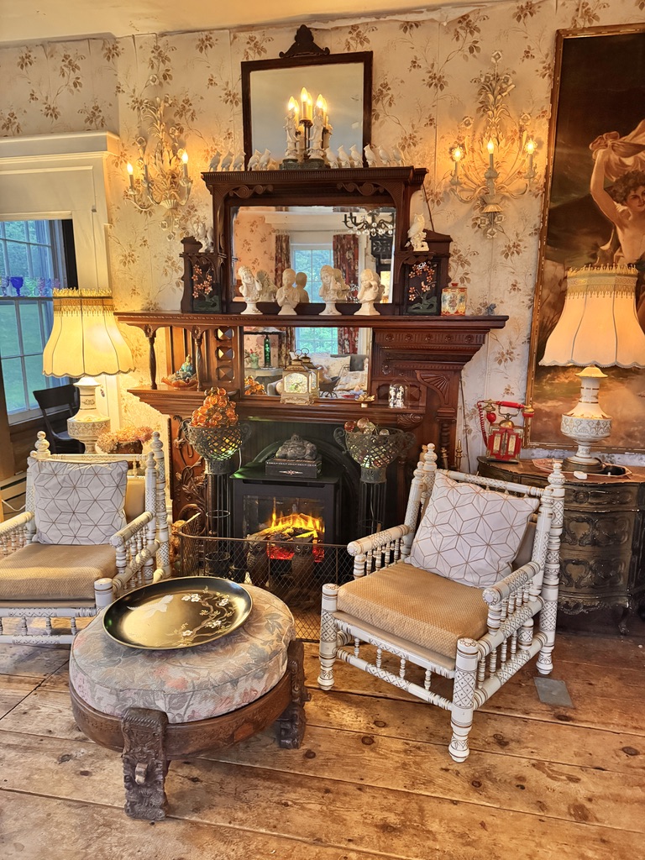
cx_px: 322
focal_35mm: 24
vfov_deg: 71.6
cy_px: 430
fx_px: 596
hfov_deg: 56.8
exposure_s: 1/30
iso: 1250
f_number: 1.78
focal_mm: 6.76
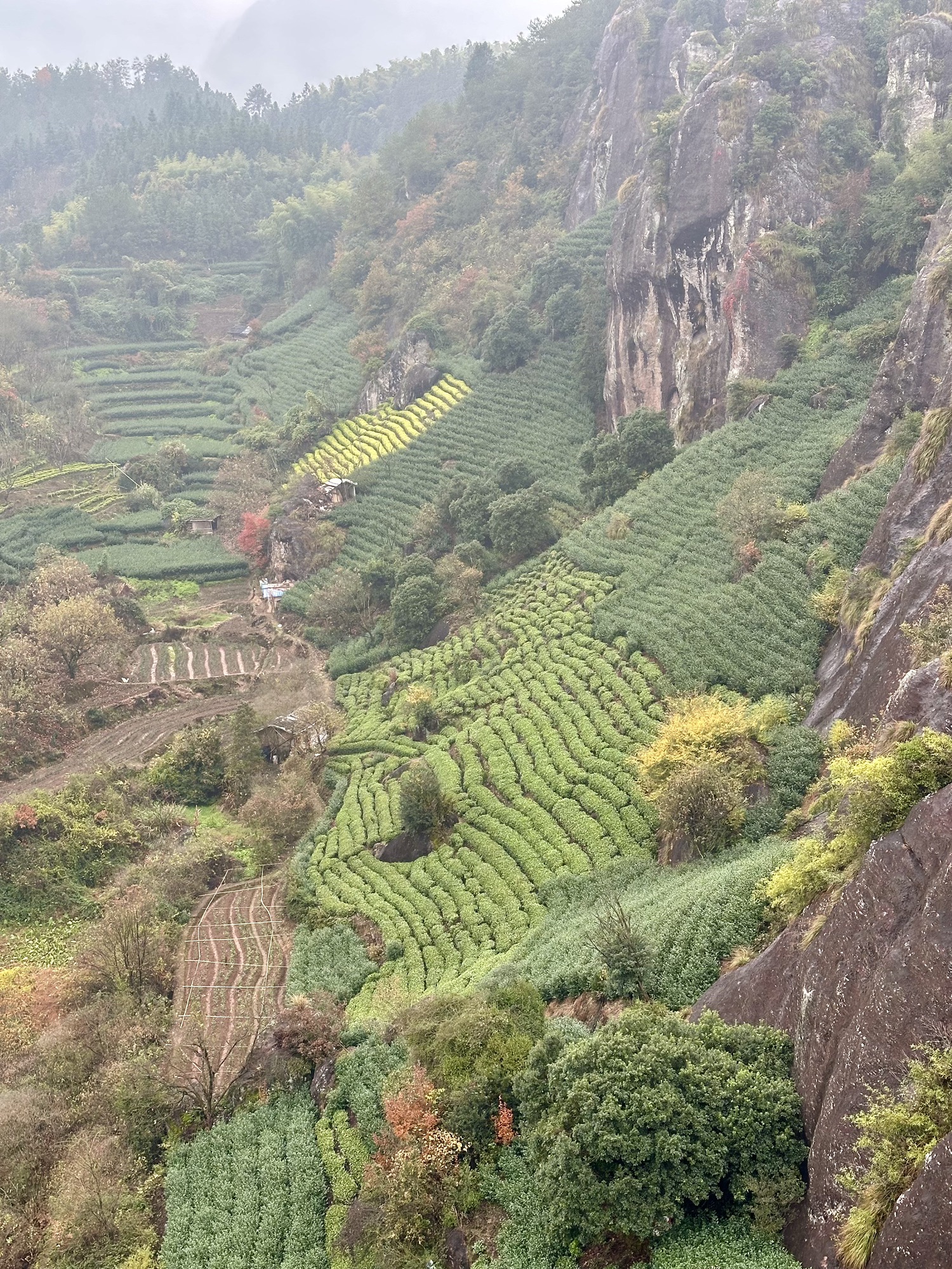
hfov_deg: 30.3
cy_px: 634
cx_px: 476
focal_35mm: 48
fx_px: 1760
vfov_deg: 39.7
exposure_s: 1/226
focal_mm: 6.86
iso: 64
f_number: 1.78
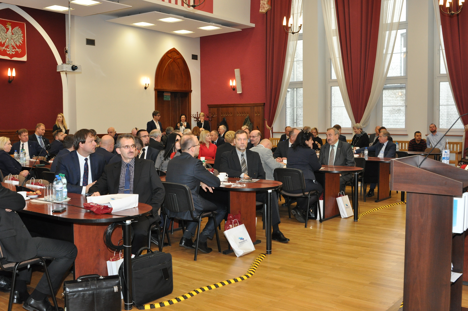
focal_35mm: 36
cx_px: 234
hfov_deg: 53.2
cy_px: 156
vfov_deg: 36.8
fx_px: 467
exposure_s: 1/60
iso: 800
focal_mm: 24
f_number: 5.6
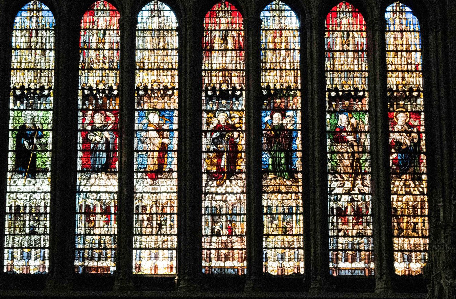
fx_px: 1235
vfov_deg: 13.8
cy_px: 123
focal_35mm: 98
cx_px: 184
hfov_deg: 20.9
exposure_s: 1/1250
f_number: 6
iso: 40000
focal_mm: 60
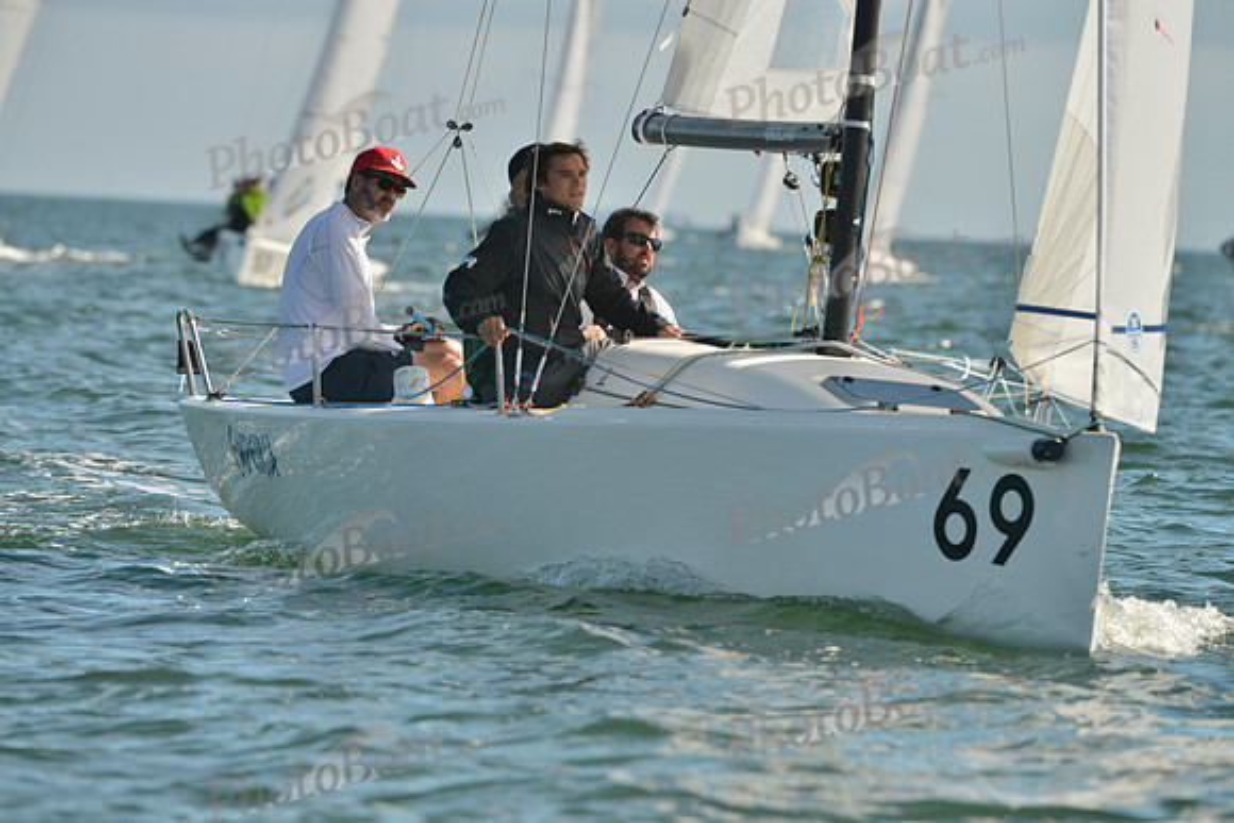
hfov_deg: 5.2
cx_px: 617
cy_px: 412
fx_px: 13714
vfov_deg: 3.4
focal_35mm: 400
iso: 280
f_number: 9
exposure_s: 1/800
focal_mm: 400
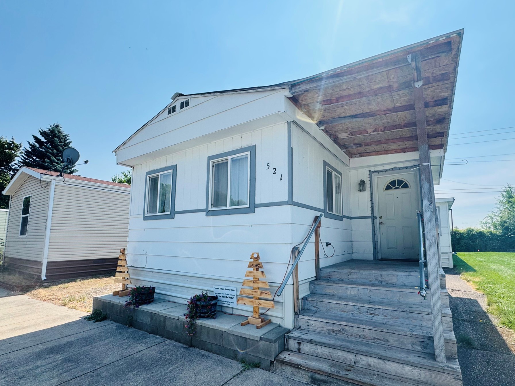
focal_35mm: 16
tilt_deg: +6.2
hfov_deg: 94.3
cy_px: 211
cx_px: 280
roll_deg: -2.0
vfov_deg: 77.9
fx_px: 238
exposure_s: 1/1256
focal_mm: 2.22
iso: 50
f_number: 2.2
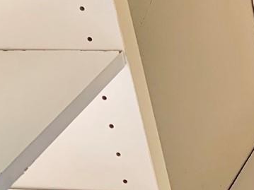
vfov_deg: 11.8
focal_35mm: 116
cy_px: -154
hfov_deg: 14.4
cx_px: 490
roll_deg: +5.3
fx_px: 851
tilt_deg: -19.2
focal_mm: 4.25
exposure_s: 1/121
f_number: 1.8
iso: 80
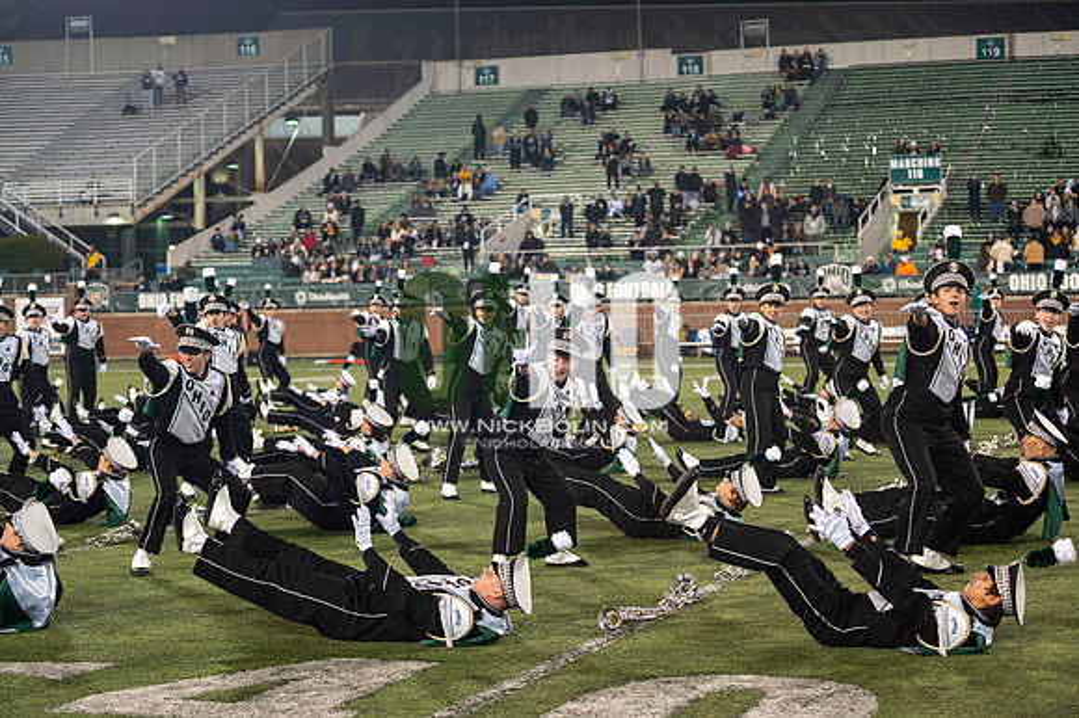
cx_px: 540
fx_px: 2097
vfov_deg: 19.4
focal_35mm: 70
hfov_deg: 28.9
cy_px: 359
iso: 1000
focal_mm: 70
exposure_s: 1/500
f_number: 2.8
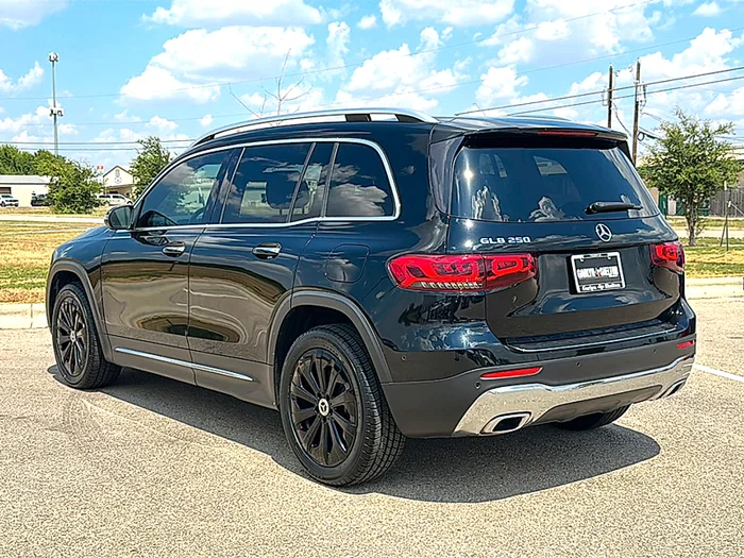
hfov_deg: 49.0
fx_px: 817
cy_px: 279
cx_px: 372
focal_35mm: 38
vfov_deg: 37.7
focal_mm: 6.86
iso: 80
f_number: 1.78
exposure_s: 1/4049
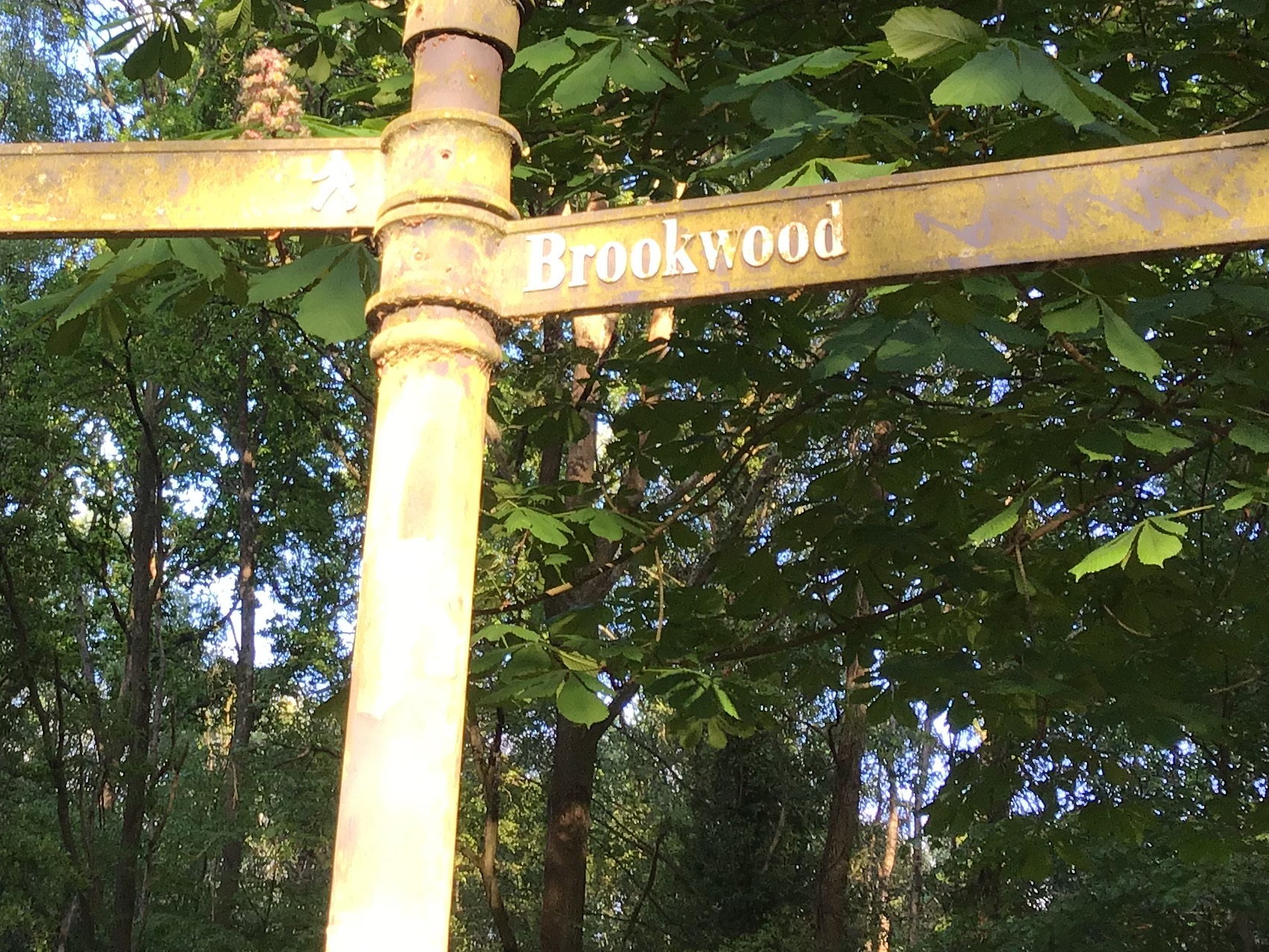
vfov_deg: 24.2
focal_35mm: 60
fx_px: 2200
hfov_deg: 31.8
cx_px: 370
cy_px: 235
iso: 32
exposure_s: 1/100
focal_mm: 3.3
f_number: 2.4
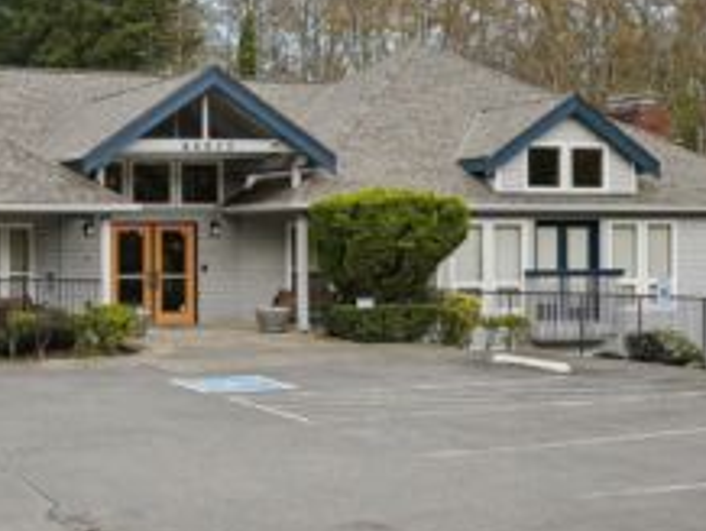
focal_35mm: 74
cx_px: 230
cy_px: 206
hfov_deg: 26.1
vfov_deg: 19.9
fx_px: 1511
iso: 250
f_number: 8
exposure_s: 1/125
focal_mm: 28
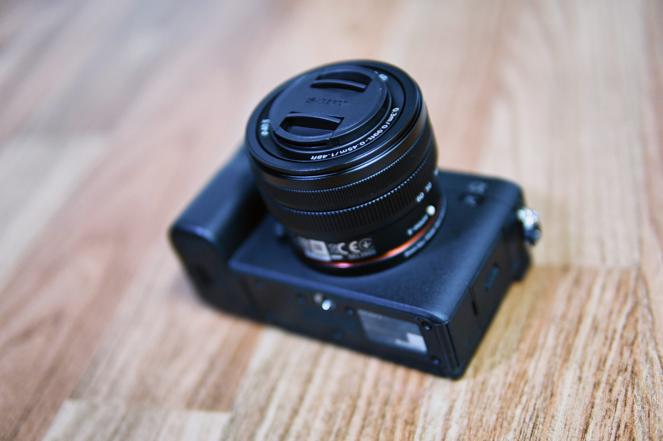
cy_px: 220
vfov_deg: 29.8
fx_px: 828
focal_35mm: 45
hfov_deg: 43.6
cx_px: 332
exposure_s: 1/40
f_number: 1.4
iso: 400
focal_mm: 30
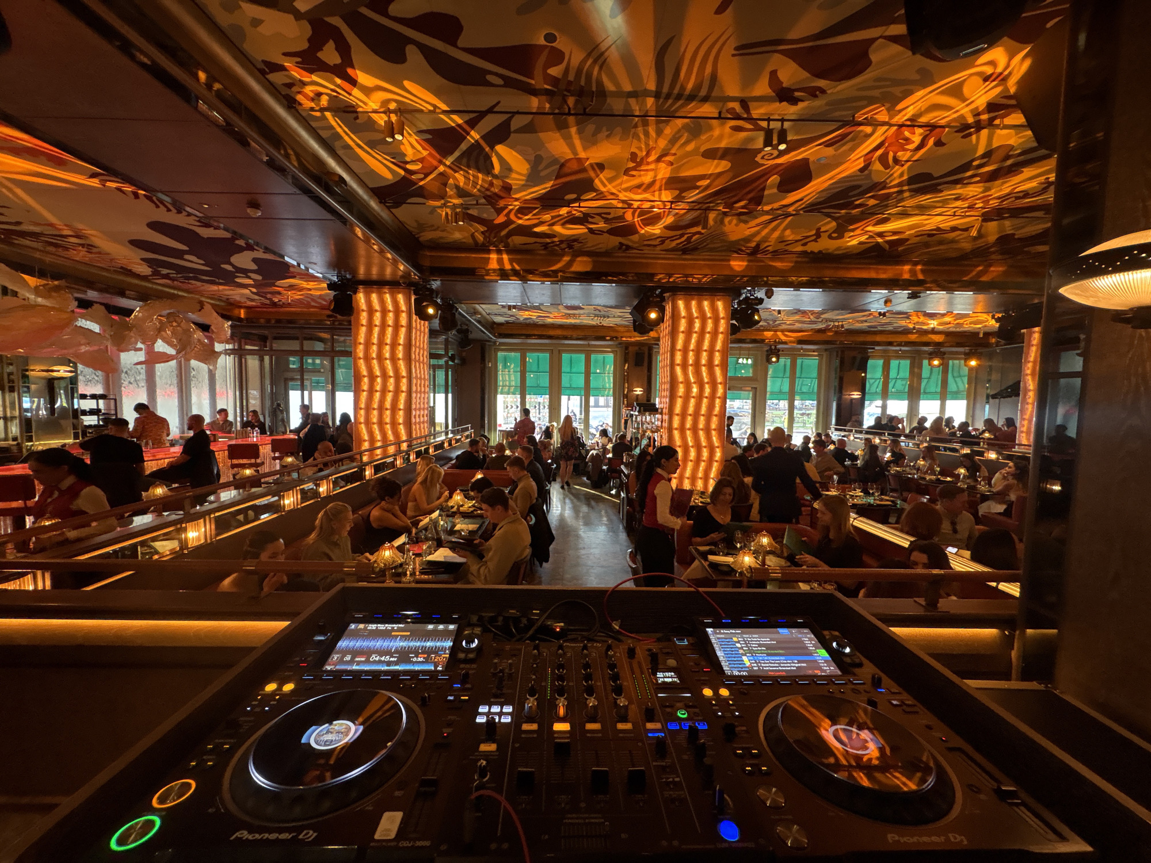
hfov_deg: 102.1
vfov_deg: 85.7
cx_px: 576
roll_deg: -0.6
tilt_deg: -3.6
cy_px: 432
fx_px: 466
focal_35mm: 14
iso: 500
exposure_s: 1/50
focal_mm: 2.22
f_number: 2.2
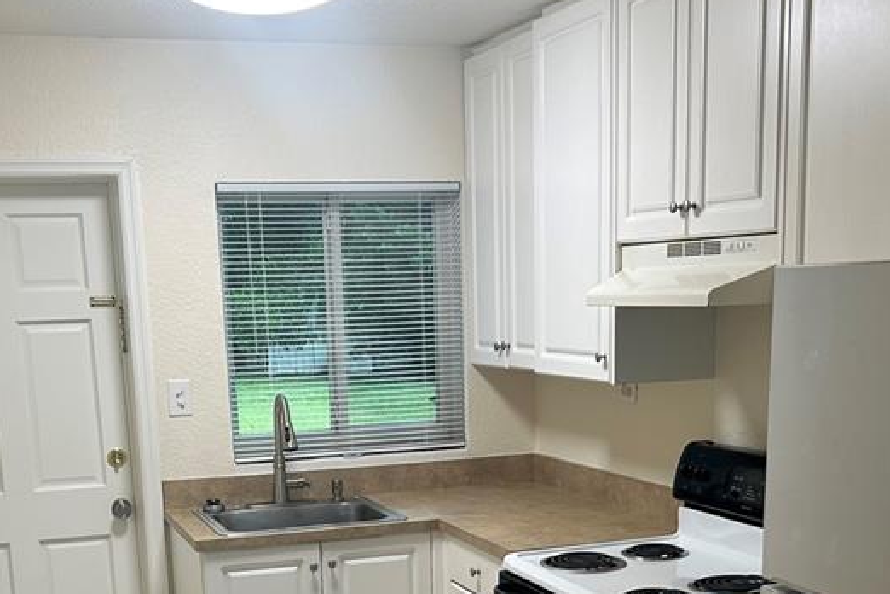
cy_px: 582
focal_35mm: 53
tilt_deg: -13.1
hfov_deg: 37.5
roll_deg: +2.3
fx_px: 1310
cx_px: 406
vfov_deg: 24.5
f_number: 1.5
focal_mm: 5.7
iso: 100
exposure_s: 1/120
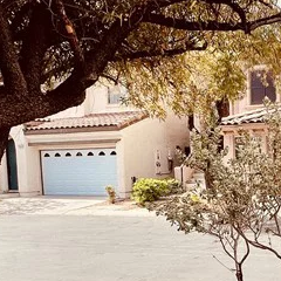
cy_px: 184
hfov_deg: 31.9
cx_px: 283
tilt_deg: -3.8
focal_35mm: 49
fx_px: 450
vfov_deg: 34.4
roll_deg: +0.8
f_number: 1.8
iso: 32
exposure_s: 1/523
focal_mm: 1.57
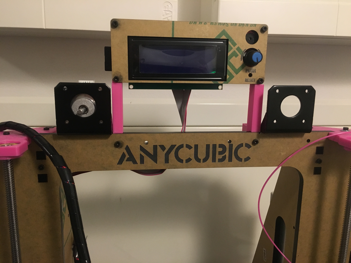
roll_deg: -0.4
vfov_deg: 48.2
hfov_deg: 61.7
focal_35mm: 29
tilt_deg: -11.3
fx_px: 294
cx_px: 176
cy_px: 132
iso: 200
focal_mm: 4.15
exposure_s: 1/25
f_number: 2.2
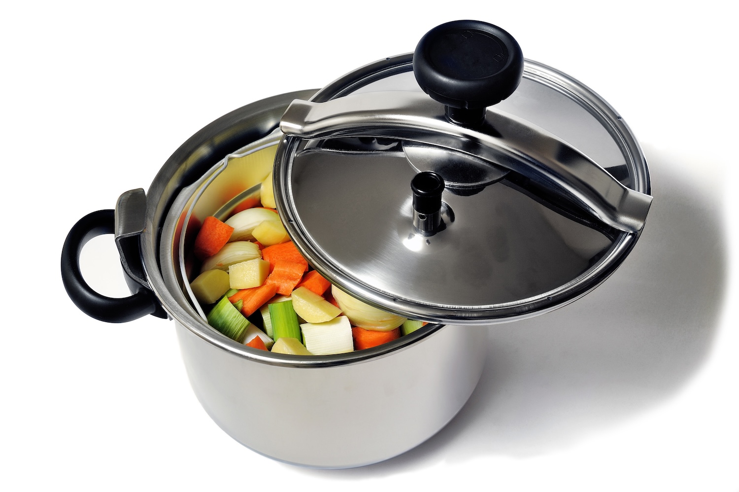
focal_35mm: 55
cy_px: 246
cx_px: 370
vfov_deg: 24.6
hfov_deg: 36.3
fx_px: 1128
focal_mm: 55
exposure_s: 1/100
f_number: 11
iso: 200
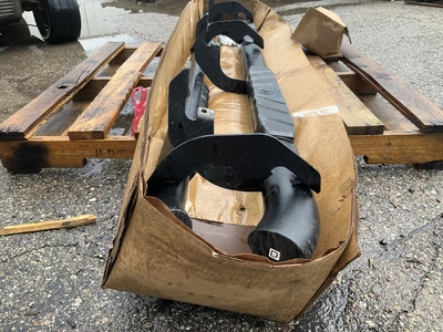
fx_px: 371
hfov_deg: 61.7
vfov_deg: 48.2
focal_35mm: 29
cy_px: 166
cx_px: 222
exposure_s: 1/122
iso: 16
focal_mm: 3
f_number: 1.8
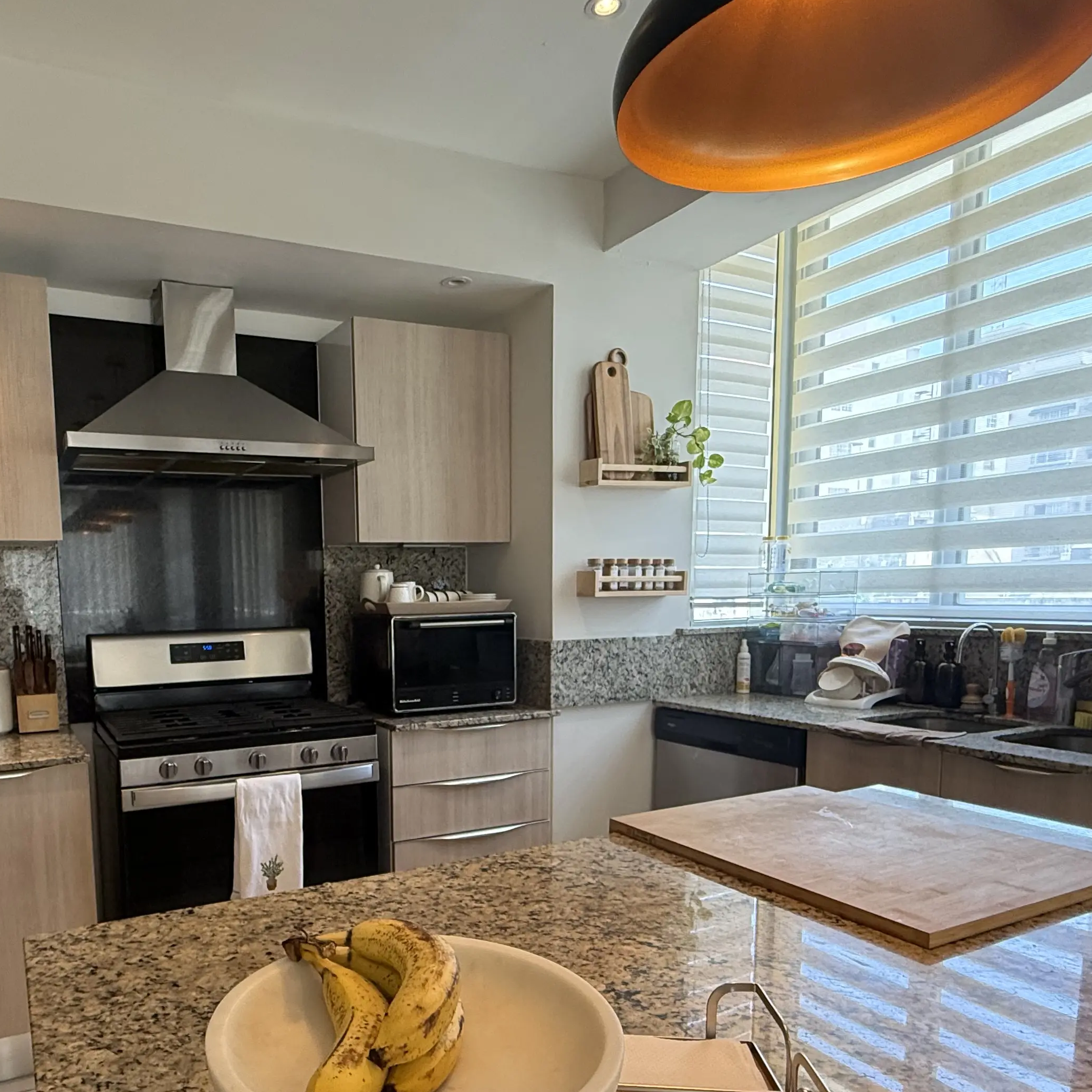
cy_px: 689
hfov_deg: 63.8
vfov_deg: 64.0
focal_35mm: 24
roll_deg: +1.5
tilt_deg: -5.8
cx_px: 392
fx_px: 857
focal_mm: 2.22
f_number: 2.2
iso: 160
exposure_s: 1/120
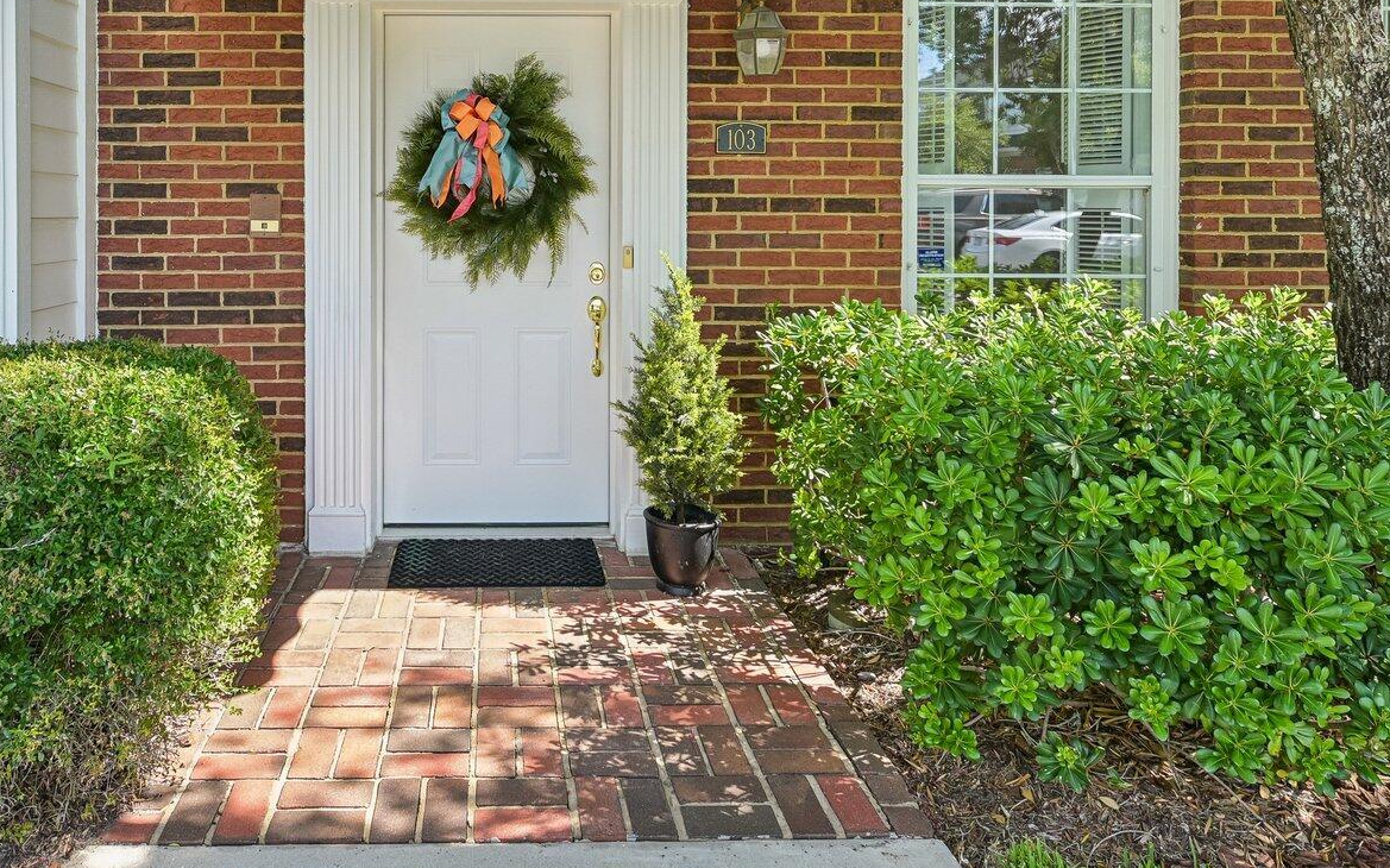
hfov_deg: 71.2
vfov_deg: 47.2
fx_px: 947
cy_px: 204
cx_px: 509
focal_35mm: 25
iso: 100
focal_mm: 14
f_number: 8
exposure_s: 1/45
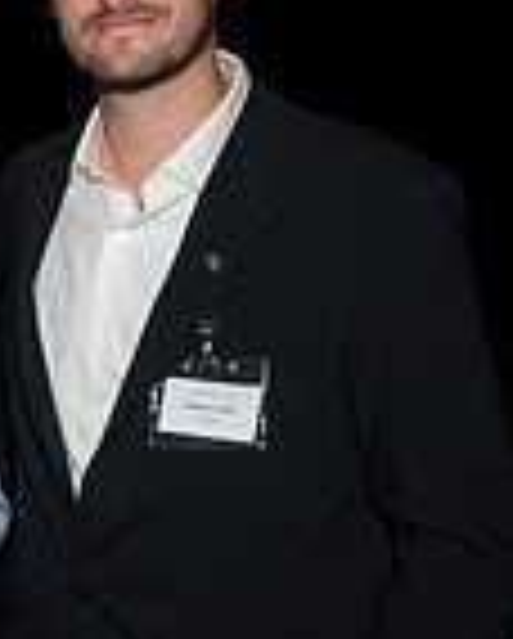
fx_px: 2102
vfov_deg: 17.2
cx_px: -788
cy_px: 457
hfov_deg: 11.2
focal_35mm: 111
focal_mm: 29
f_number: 5.6
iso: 1250
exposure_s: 1/125
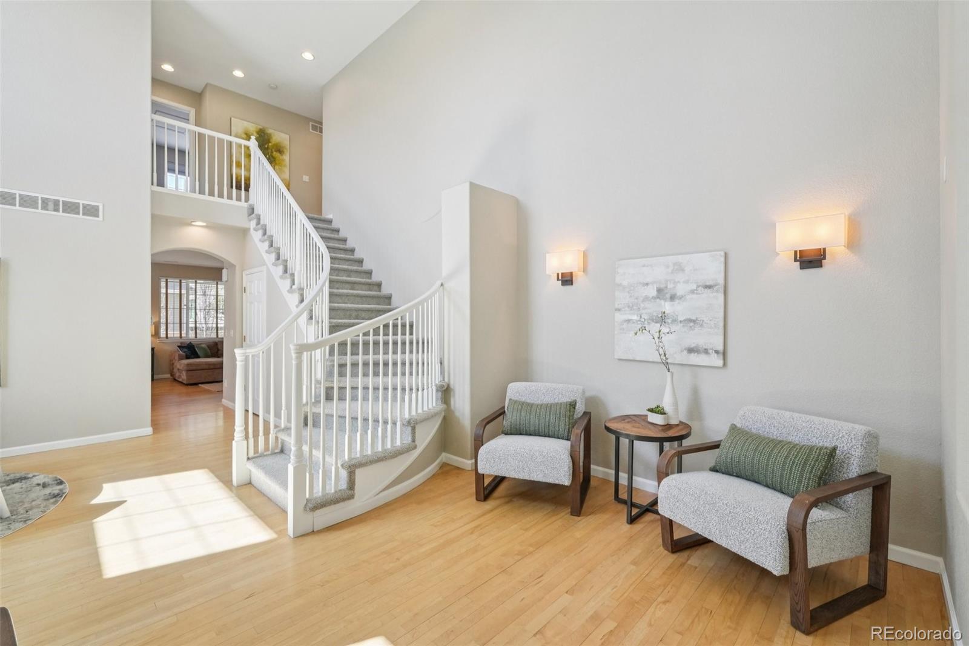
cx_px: 484
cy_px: 323
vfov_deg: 77.3
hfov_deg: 100.4
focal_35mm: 15
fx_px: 404
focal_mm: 10
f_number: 8
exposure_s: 1/40
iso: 800
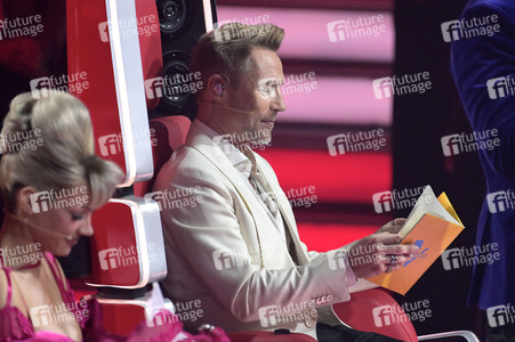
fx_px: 7147
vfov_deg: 2.7
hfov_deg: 4.1
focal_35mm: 500
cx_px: 258
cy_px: 171
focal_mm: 500
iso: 12800
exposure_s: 1/400
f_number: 5.6
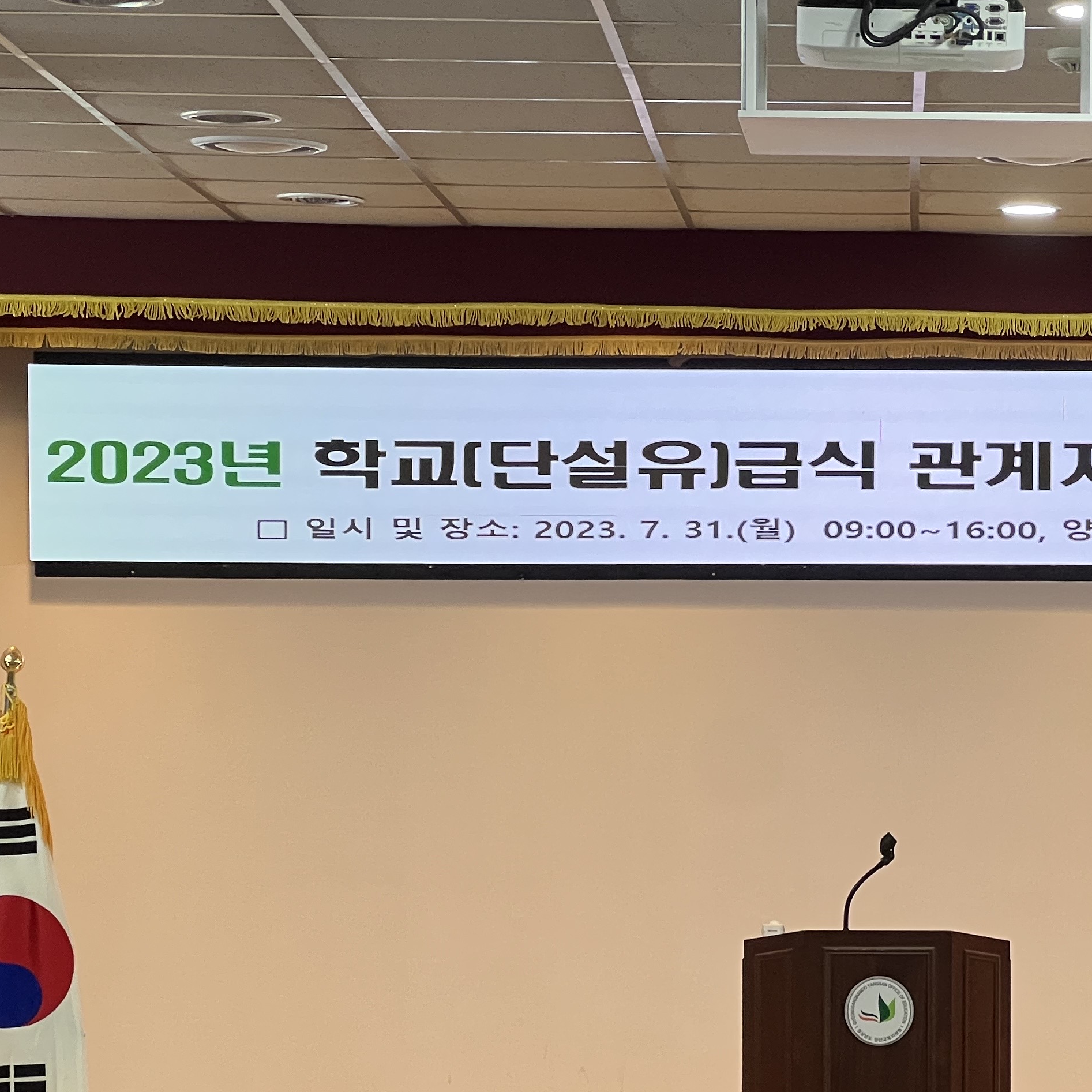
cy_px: 823
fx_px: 5175
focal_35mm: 145
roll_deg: -0.4
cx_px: 911
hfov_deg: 12.0
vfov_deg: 12.0
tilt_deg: -1.4
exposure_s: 1/60
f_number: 2.8
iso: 160
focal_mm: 9
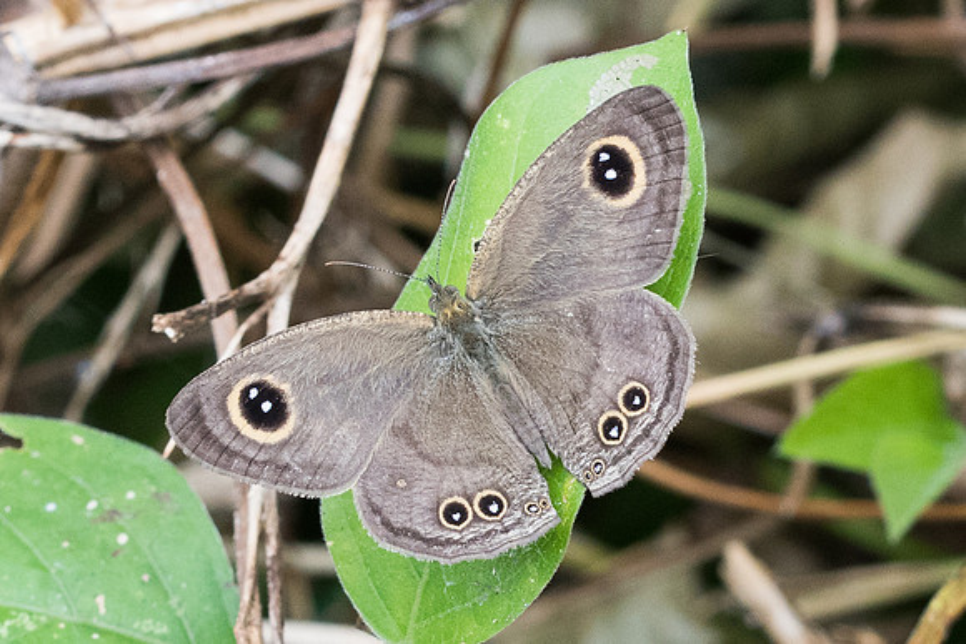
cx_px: 564
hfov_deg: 2.6
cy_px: 418
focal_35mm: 788
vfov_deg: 1.7
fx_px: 21159
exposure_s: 1/400
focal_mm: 150
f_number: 8
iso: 1000
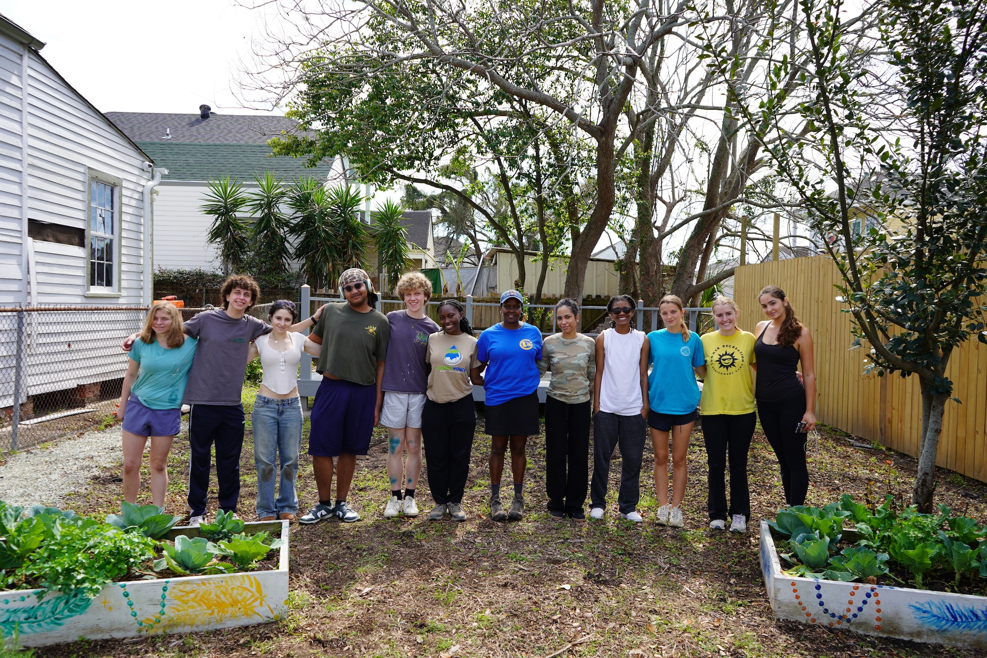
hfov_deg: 65.5
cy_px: 329
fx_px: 768
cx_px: 494
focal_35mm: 28
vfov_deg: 46.4
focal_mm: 28
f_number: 5
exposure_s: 1/200
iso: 100
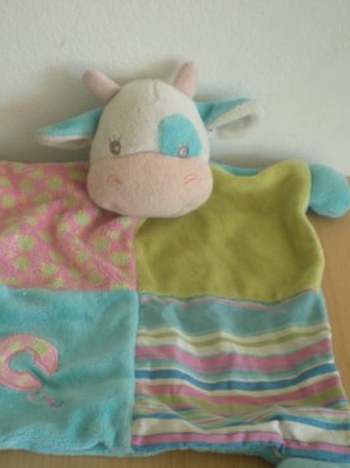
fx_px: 729
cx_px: 125
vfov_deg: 35.6
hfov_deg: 26.9
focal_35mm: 54
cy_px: 240
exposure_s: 1/32.7
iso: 200
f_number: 3.1
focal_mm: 6.3
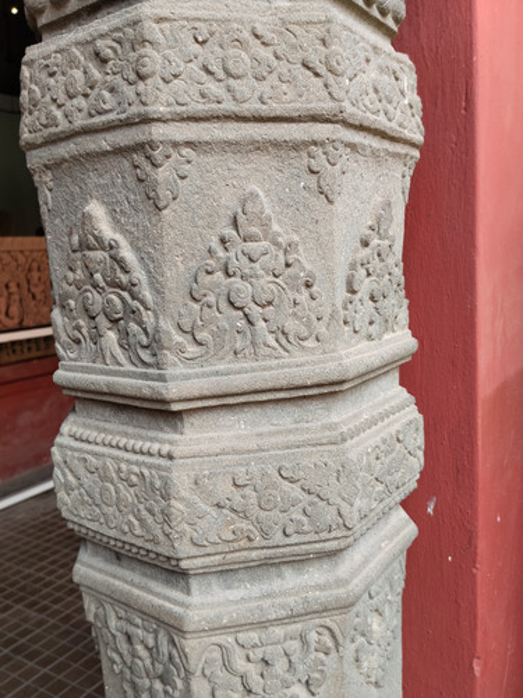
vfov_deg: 61.7
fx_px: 584
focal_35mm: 29
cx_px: 262
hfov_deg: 48.2
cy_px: 349
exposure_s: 1/100
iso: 80
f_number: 1.8
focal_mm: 4.22
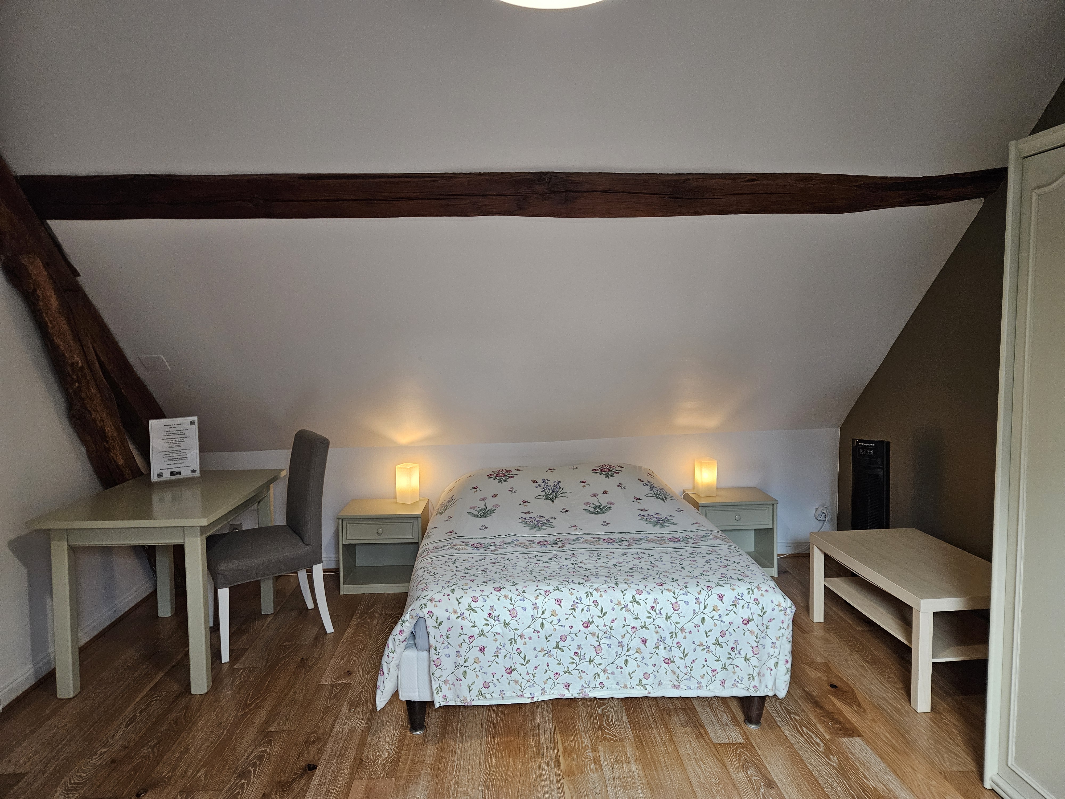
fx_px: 708
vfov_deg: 58.9
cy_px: 400
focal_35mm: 23
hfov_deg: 73.9
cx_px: 532
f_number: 1.8
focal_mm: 5.4
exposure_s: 1/142
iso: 400
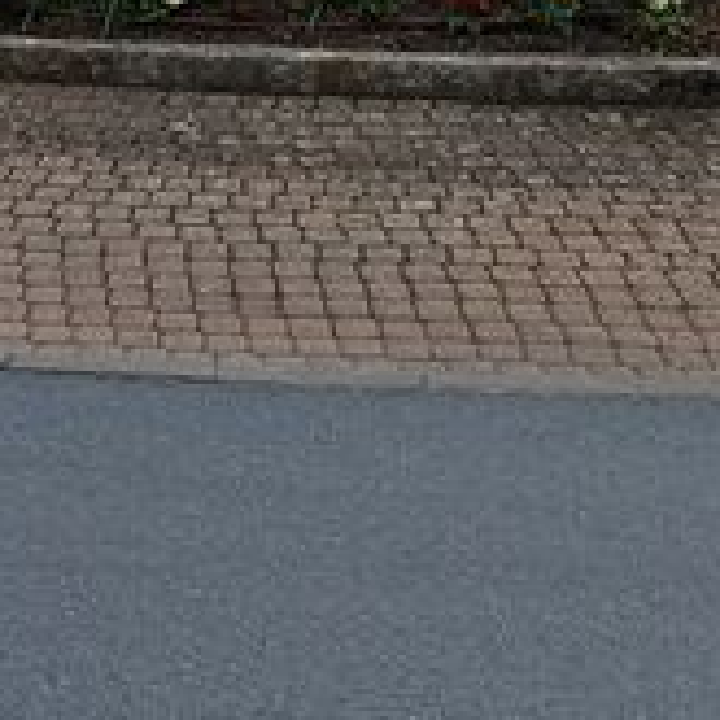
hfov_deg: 12.5
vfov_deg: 11.8
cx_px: -305
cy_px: -646
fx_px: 3153
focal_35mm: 134
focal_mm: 4.65
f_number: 1.8
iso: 50
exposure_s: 1/1565
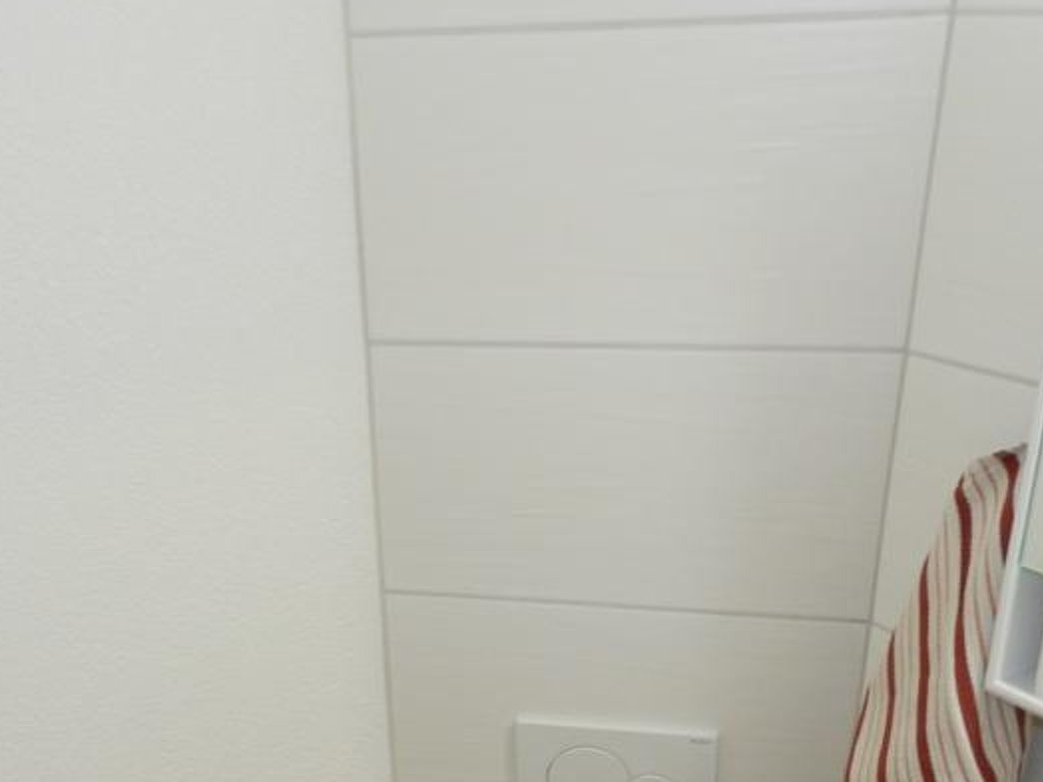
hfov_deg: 41.9
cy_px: 742
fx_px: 1356
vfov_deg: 30.4
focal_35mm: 45
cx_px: 416
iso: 200
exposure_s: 1/30
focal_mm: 4
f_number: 3.4
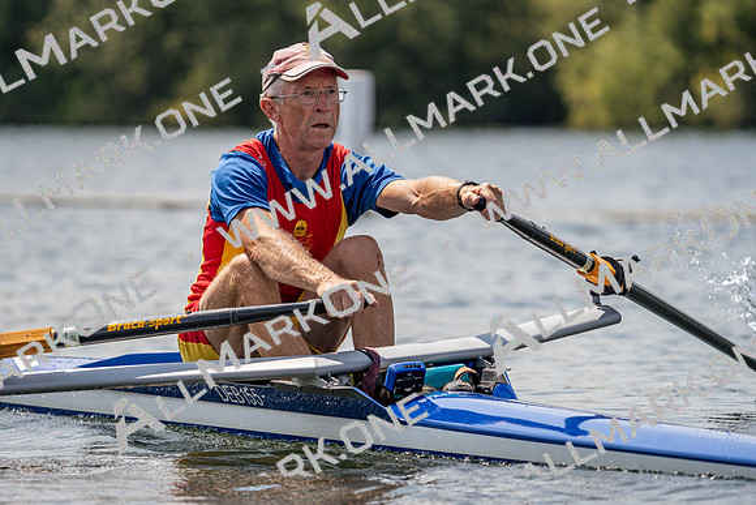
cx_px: 378
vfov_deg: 4.1
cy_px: 252
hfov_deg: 6.2
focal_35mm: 332
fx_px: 6973
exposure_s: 1/1600
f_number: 6.3
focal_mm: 332
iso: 160
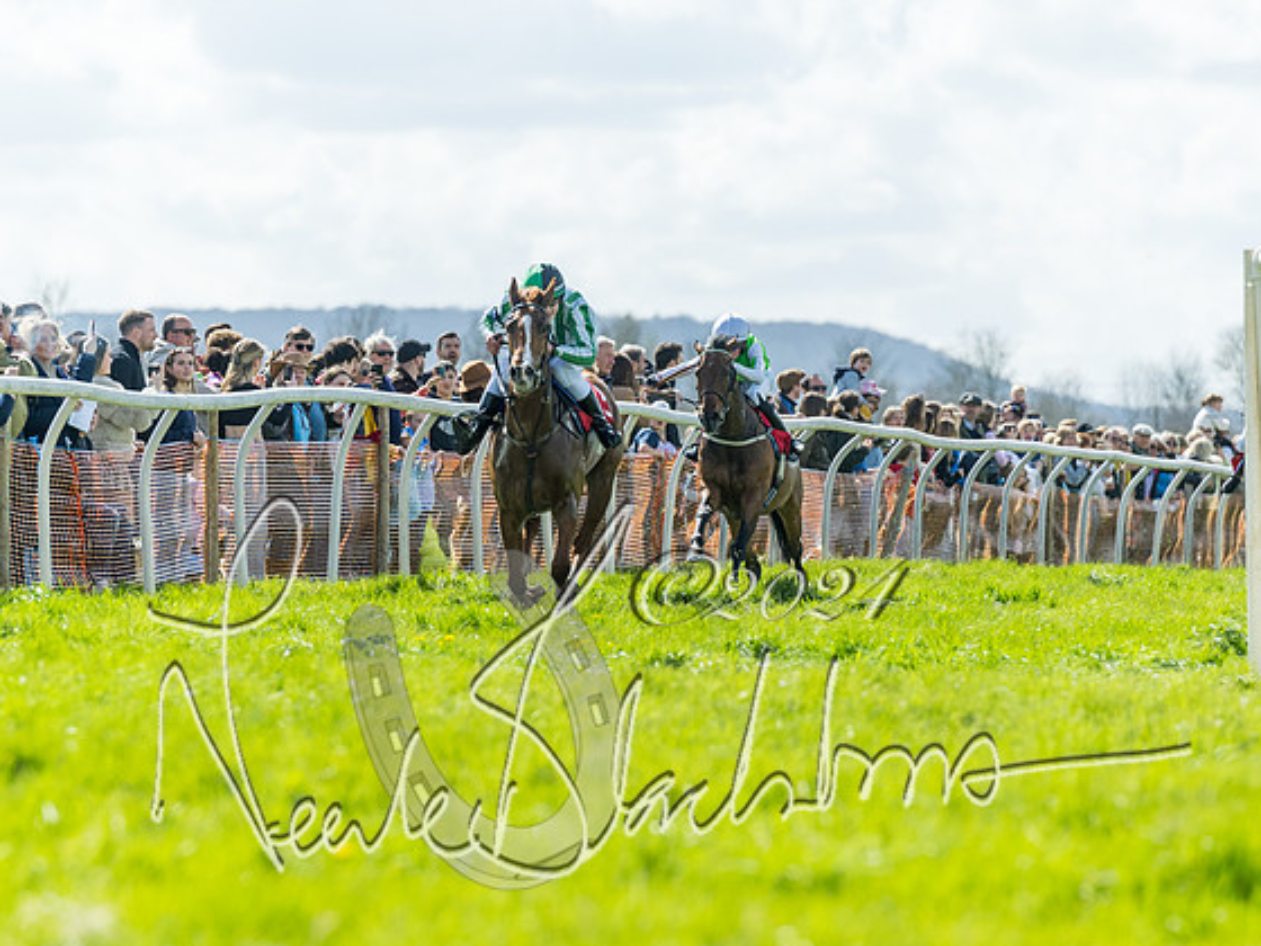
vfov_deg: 4.8
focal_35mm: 307
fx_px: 11183
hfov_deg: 6.5
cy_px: 487
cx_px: 657
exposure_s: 1/4000
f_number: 4
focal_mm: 195
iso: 400
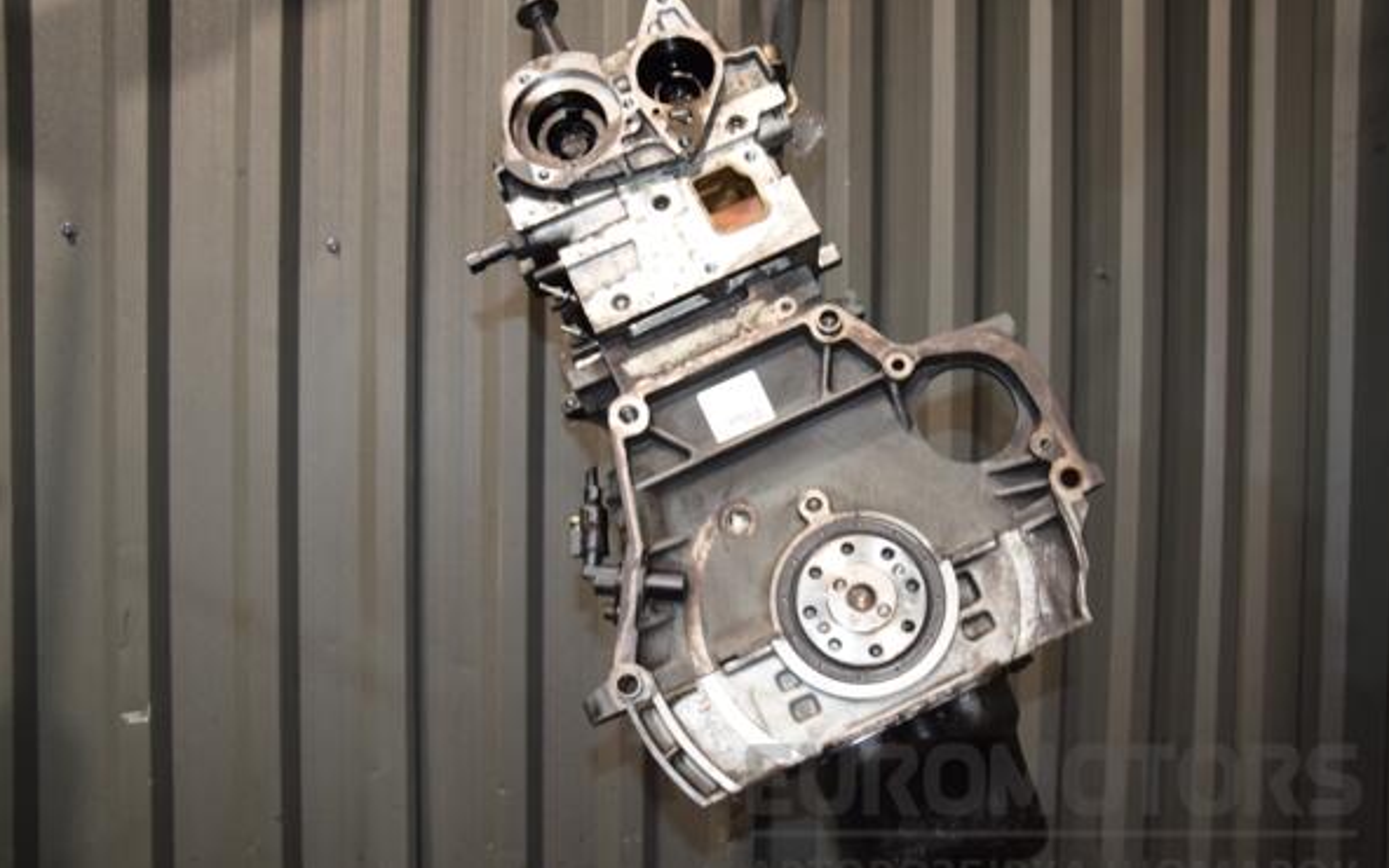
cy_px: 467
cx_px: 702
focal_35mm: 33
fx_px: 1231
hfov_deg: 58.9
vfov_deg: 38.8
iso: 800
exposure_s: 1/60
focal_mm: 21
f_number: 5
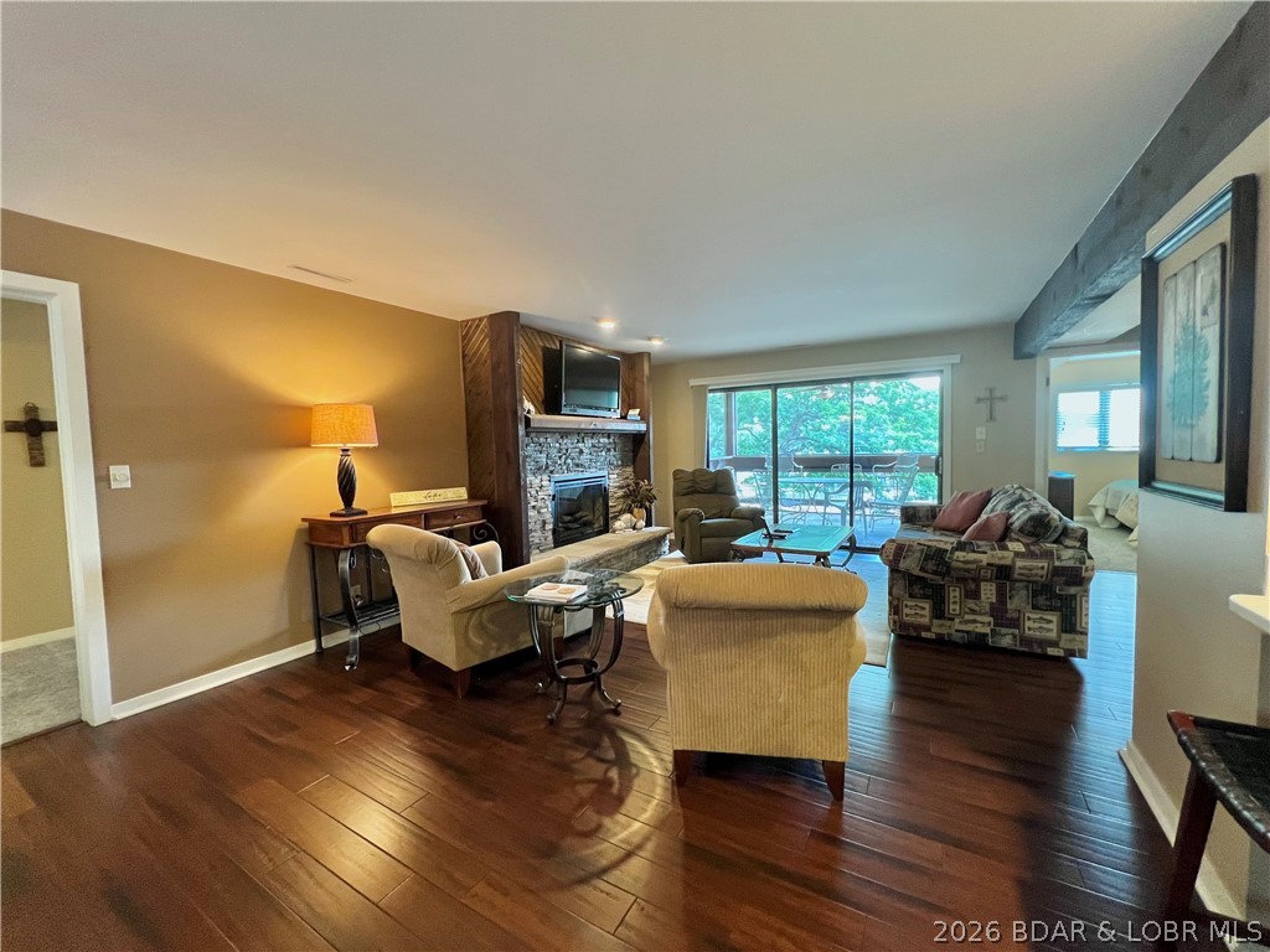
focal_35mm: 13
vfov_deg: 89.9
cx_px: 635
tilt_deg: -3.5
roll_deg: +1.1
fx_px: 477
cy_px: 476
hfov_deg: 106.2
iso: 250
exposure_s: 1/60
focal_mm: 1.57
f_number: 1.8
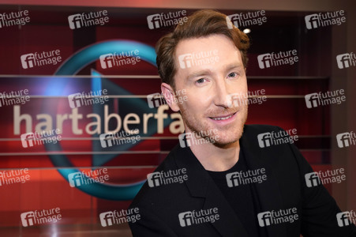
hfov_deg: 49.6
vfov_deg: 34.2
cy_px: 118
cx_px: 178
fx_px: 385
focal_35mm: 39
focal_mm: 39
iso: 1600
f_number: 5.6
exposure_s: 1/125
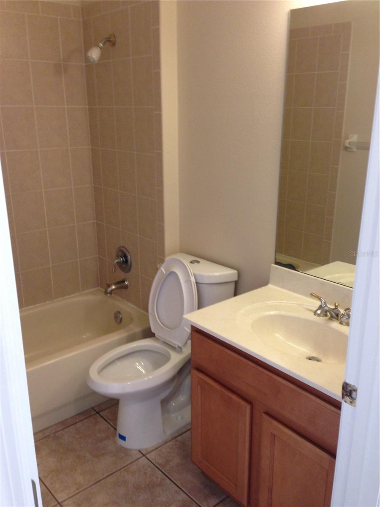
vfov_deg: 55.4
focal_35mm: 33
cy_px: 254
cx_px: 190
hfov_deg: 42.9
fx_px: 483
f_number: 2.4
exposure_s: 1/20
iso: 160
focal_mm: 4.13
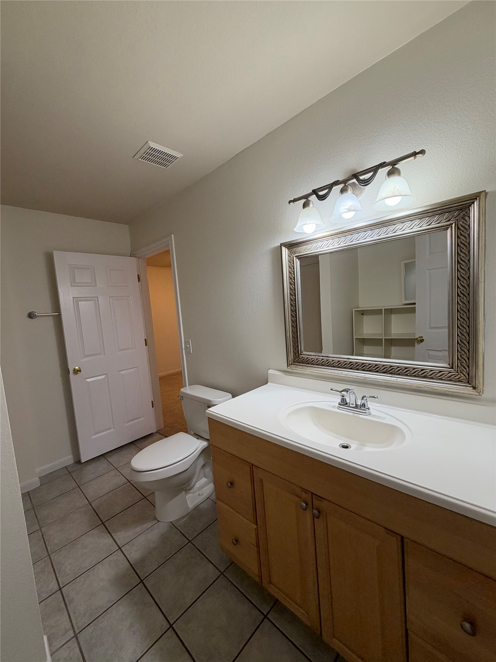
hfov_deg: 85.7
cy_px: 331
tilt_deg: -4.0
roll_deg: +5.3
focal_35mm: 14
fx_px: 267
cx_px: 248
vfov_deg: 102.1
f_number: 2.2
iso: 160
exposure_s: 1/120
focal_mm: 2.22
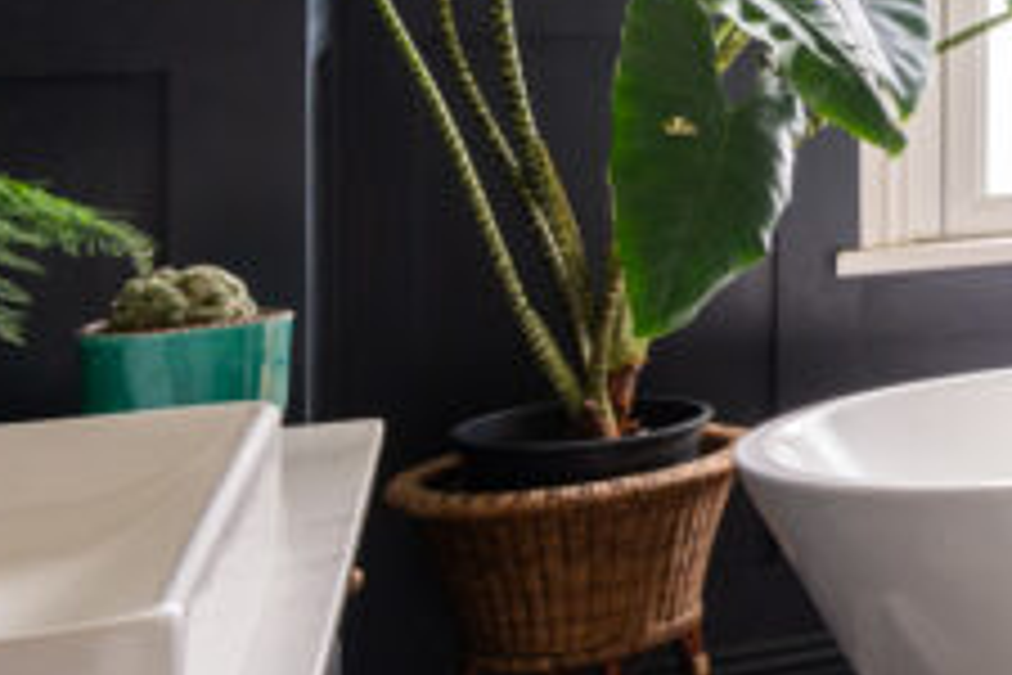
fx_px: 2080
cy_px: -54
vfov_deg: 17.8
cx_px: 1988
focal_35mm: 74
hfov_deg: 18.6
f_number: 8
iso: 250
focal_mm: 16
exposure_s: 1/1.67
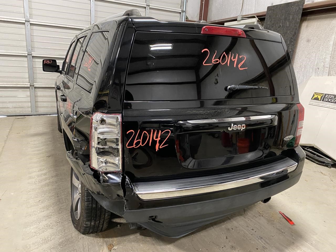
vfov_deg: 53.1
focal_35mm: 26
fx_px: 252
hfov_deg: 67.3
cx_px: 168
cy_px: 126
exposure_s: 1/40
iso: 500
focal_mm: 4.25
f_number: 1.8
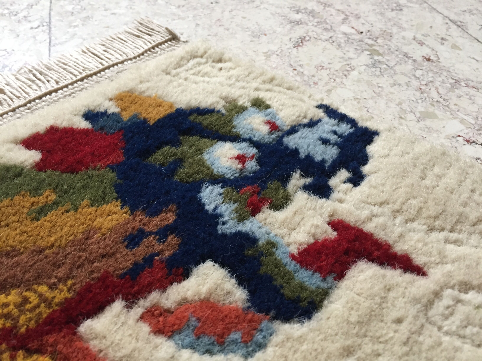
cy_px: 180
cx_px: 241
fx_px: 404
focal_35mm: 29
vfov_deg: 48.2
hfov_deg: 61.7
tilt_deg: -45.2
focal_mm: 4.15
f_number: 2.2
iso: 200
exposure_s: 1/33
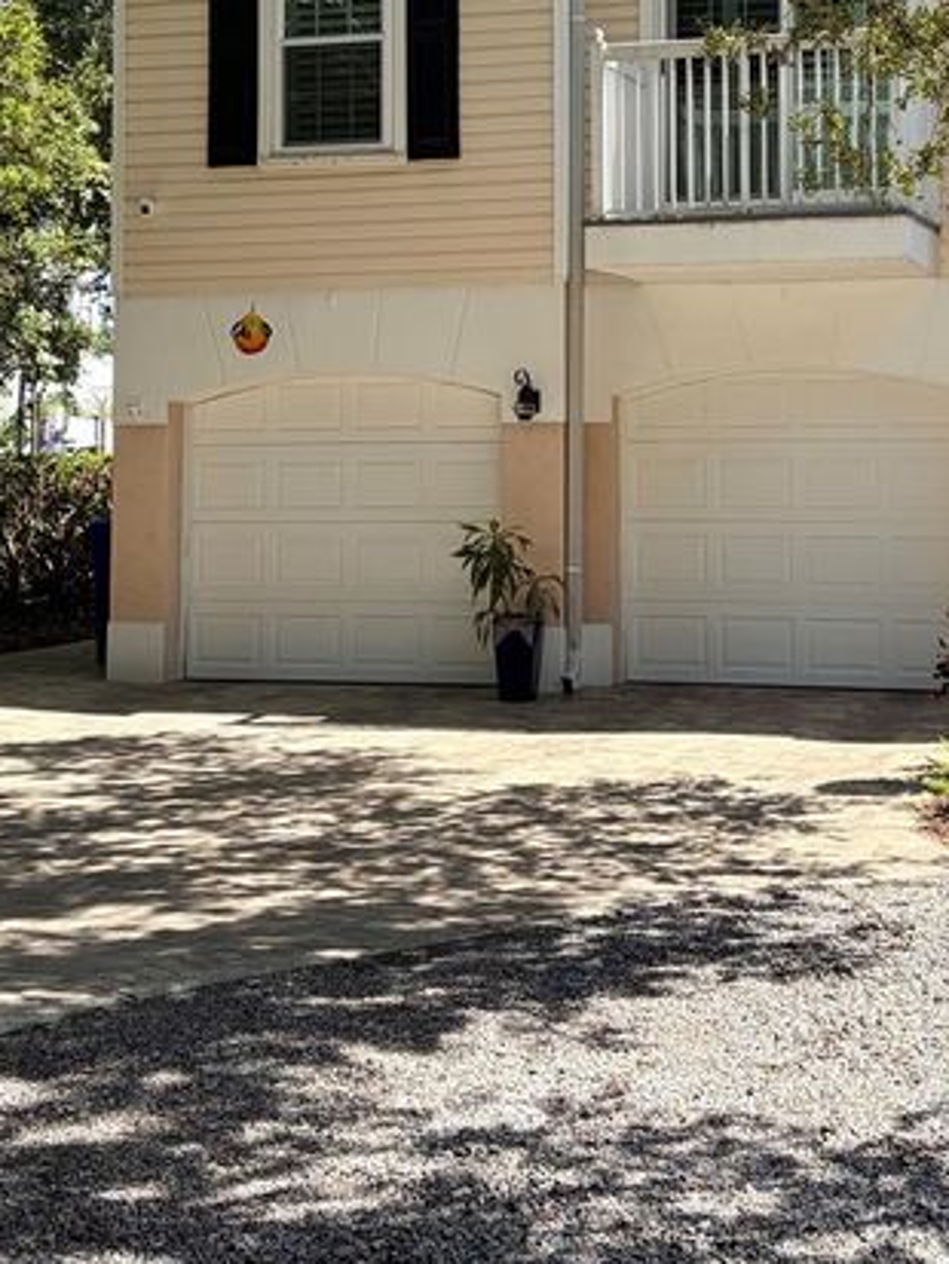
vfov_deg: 42.8
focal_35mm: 42
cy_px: 256
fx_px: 1534
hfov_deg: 33.8
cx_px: 689
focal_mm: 5.96
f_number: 1.6
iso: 50
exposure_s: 1/1953
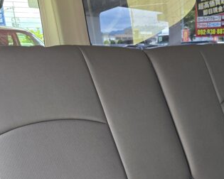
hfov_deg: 32.1
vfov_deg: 24.9
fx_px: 378
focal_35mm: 57
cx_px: 181
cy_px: 196
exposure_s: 1/180
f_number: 1.8
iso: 160
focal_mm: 5.4
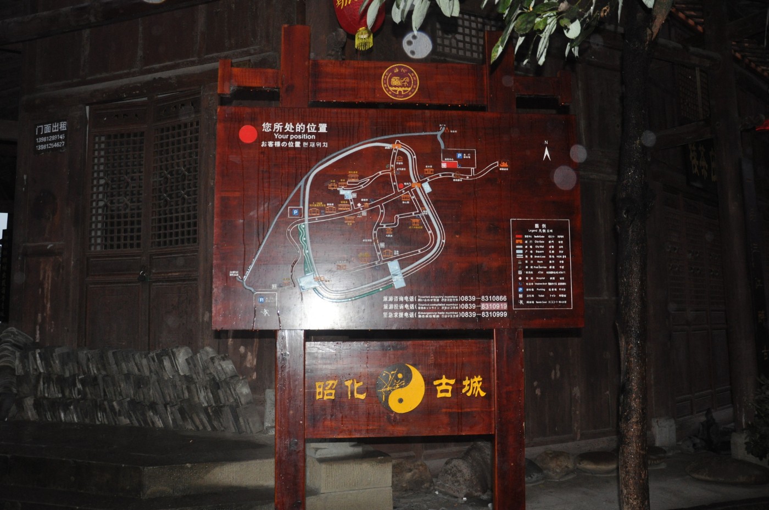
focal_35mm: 32
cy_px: 255
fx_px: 672
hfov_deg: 59.6
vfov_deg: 41.6
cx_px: 384
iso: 800
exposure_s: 1/60
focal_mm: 21
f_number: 3.8
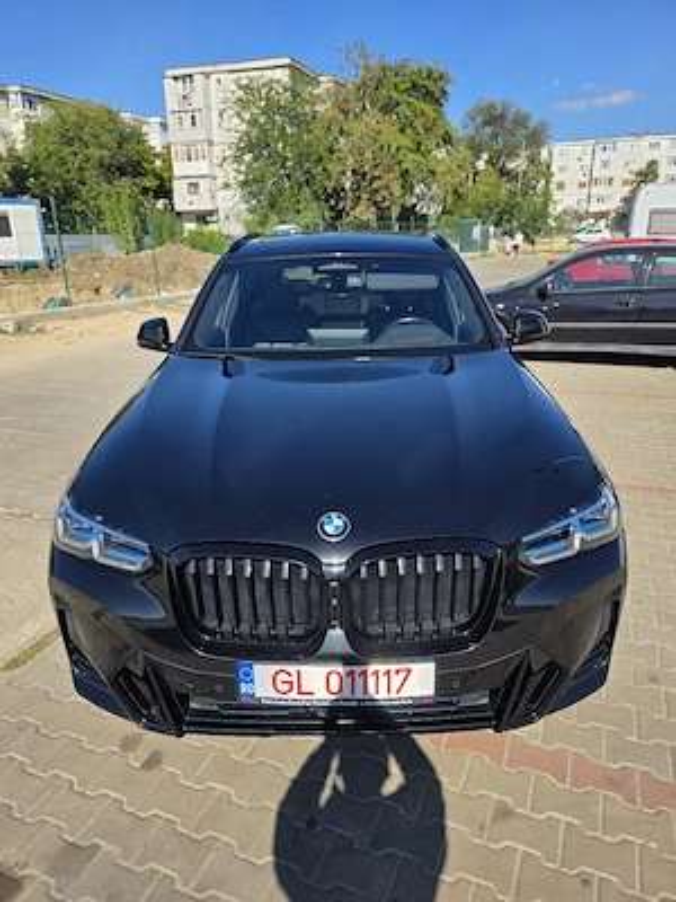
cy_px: 451
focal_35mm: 23
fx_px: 599
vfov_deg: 73.9
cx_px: 338
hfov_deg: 58.9
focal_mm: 6.3
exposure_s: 1/10000
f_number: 1.7
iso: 80
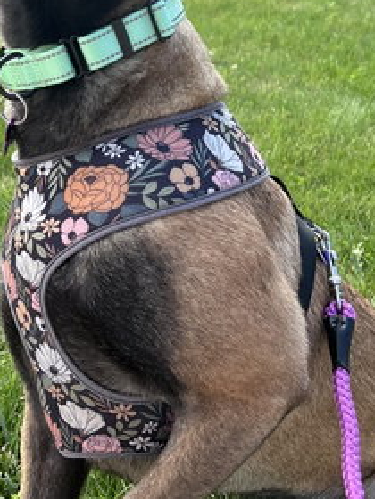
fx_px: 896
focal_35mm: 62
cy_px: 184
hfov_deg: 23.5
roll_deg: -7.1
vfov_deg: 31.1
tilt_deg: -23.6
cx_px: 118
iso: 50
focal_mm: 5.7
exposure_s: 1/709
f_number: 1.5
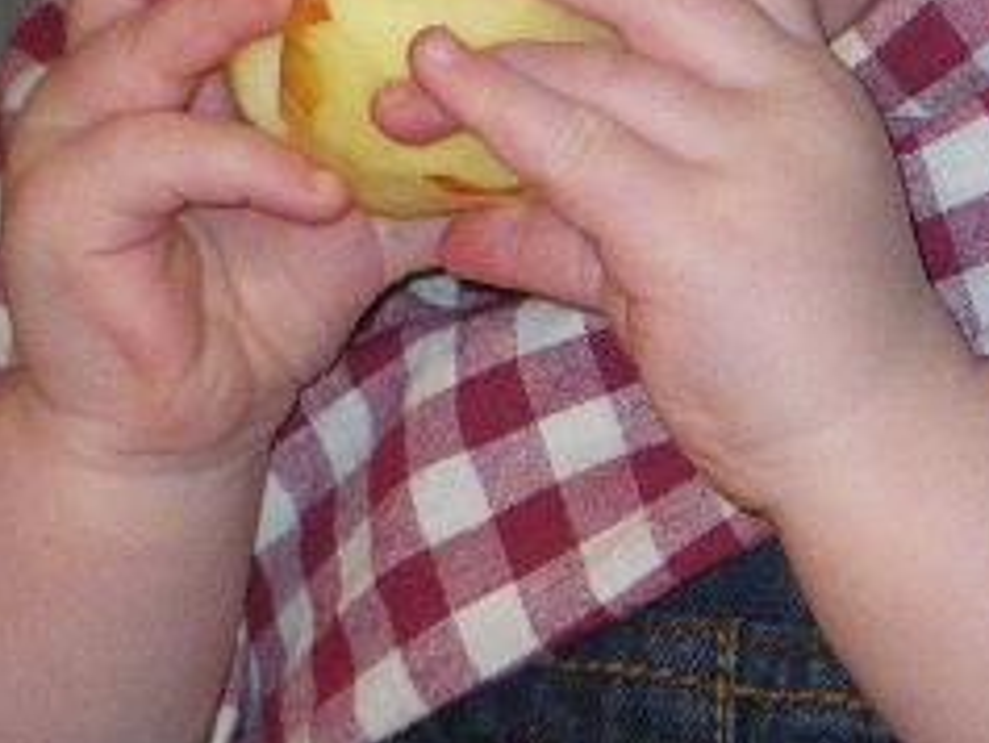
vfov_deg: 6.7
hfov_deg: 9.0
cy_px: -46
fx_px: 6289
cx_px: 785
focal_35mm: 220
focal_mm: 9.1
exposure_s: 1/60
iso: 400
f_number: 4.4
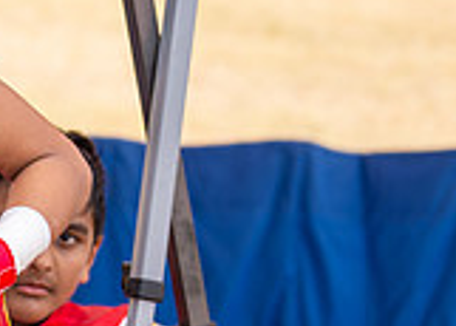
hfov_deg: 7.4
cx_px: -290
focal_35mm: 266
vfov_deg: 5.4
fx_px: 3445
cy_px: 71
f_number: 2.8
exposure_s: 1/1600
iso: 160
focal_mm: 70
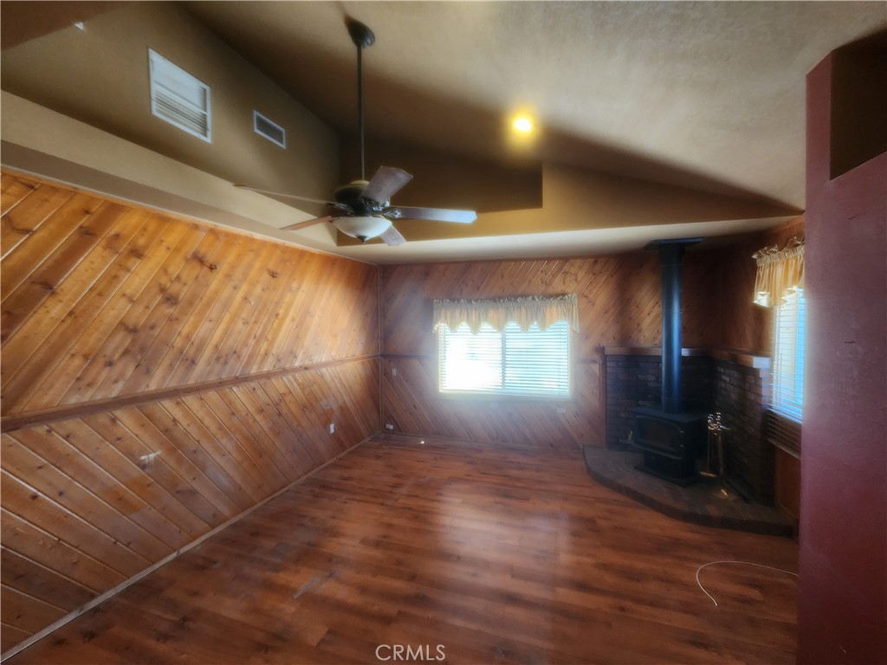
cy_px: 332
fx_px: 333
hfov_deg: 106.2
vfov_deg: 89.9
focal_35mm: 13
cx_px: 444
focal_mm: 2.2
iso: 200
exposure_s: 1/60
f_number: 2.2
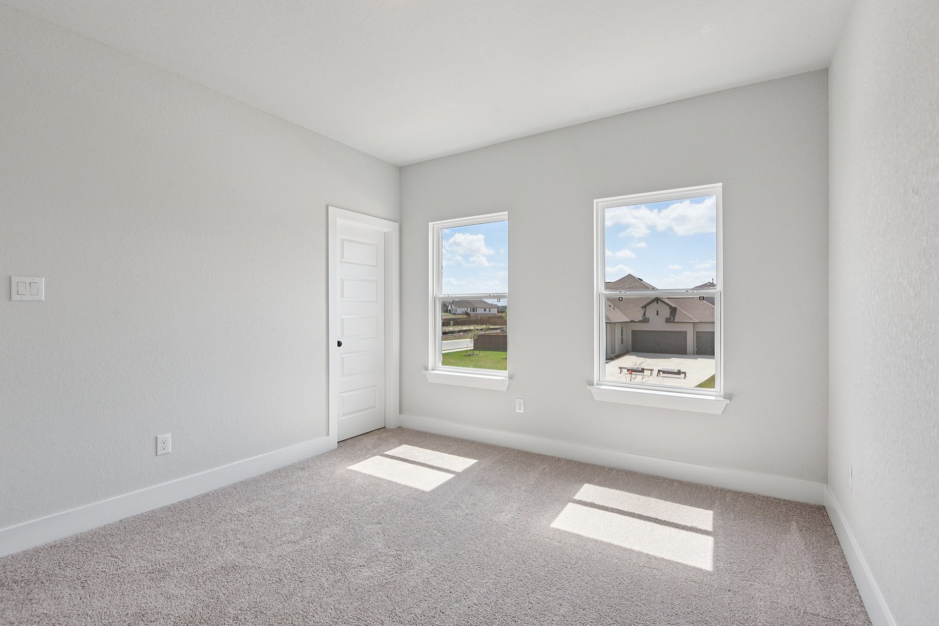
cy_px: 313
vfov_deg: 73.7
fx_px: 417
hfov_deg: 96.7
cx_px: 470
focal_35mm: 16
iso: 400
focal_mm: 16
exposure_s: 1/200
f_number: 8
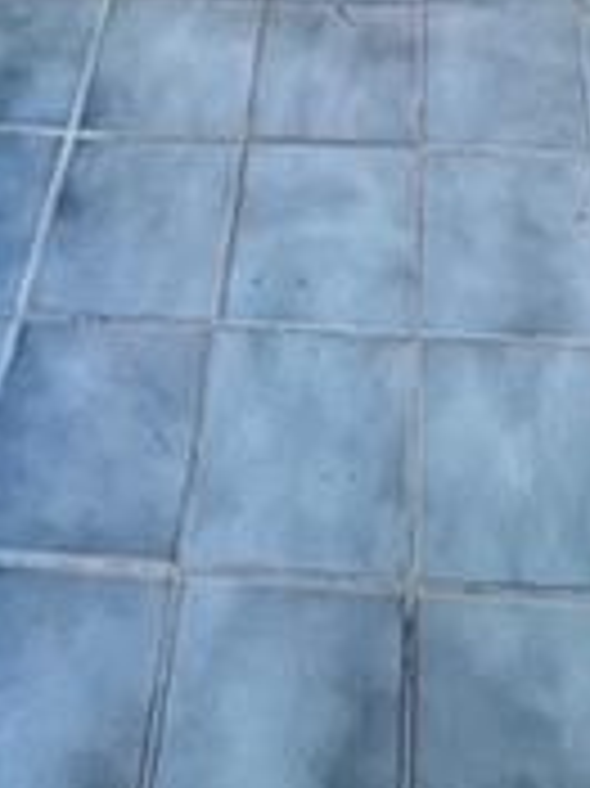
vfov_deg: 18.6
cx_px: 356
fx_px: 1297
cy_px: -838
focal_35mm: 57
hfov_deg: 25.6
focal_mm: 1.57
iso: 400
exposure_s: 1/60
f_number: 1.8
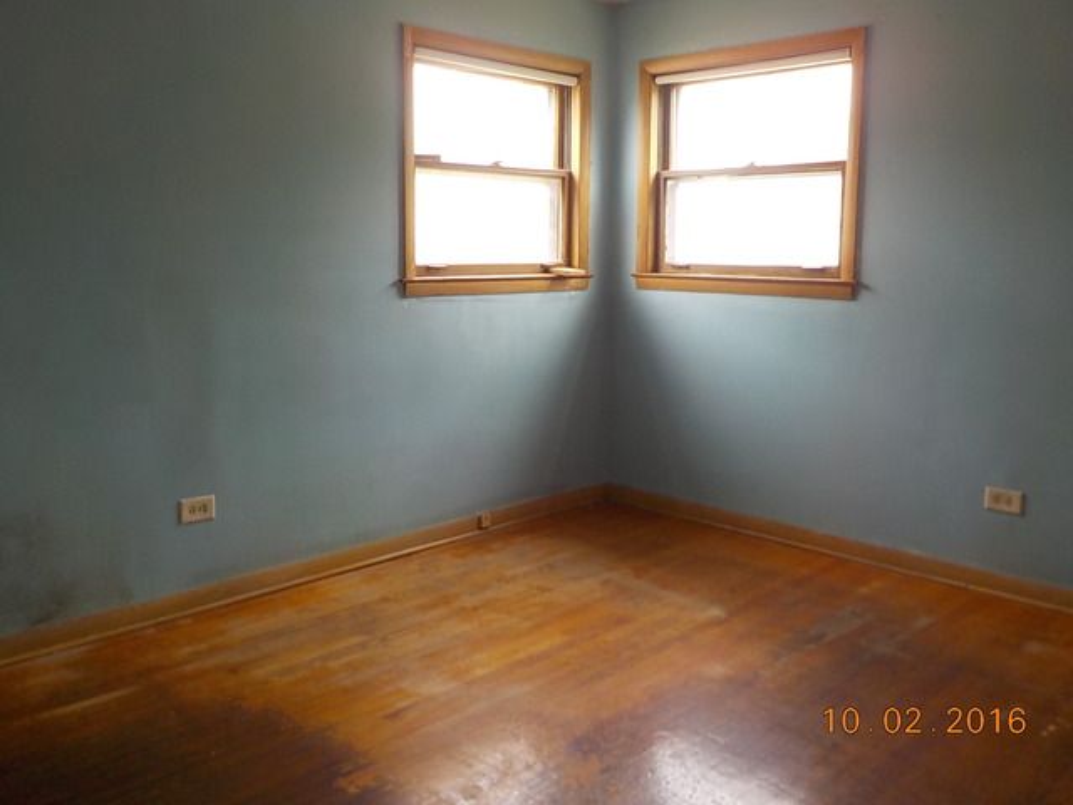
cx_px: 536
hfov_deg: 60.0
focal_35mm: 30
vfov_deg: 46.8
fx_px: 930
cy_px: 402
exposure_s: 1/30
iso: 140
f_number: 3.3
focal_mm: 4.1
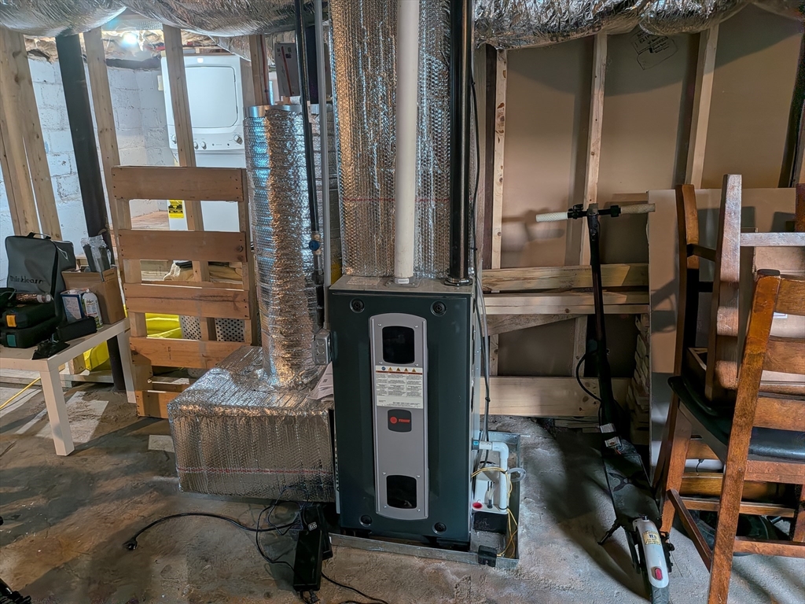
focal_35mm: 24
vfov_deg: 56.8
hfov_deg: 71.6
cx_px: 402
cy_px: 302
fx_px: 558
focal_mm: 4.53
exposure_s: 1/120
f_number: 1.7
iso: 61
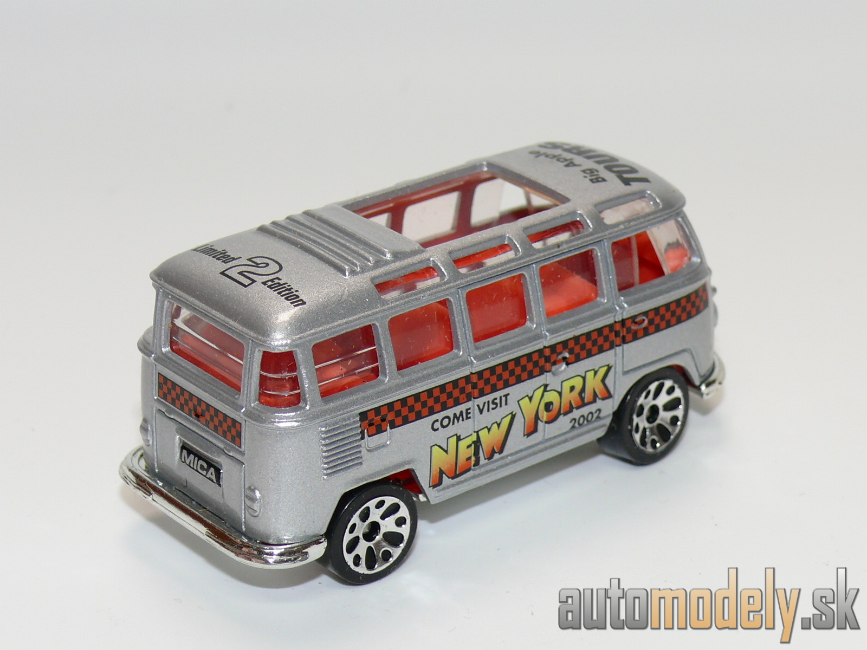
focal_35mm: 105
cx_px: 434
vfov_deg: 14.1
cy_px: 325
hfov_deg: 18.7
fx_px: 2630
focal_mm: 13.7
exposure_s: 1/30
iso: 100
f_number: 4
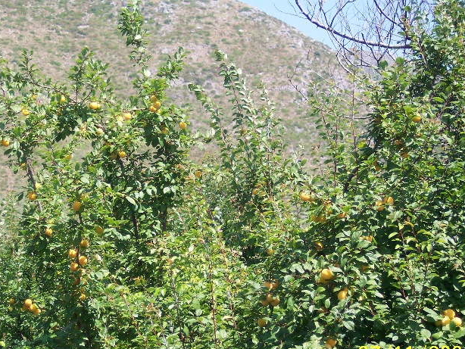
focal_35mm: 99
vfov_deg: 14.9
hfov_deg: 19.8
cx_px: 202
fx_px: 1330
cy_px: 185
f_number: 3.8
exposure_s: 1/700
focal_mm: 16
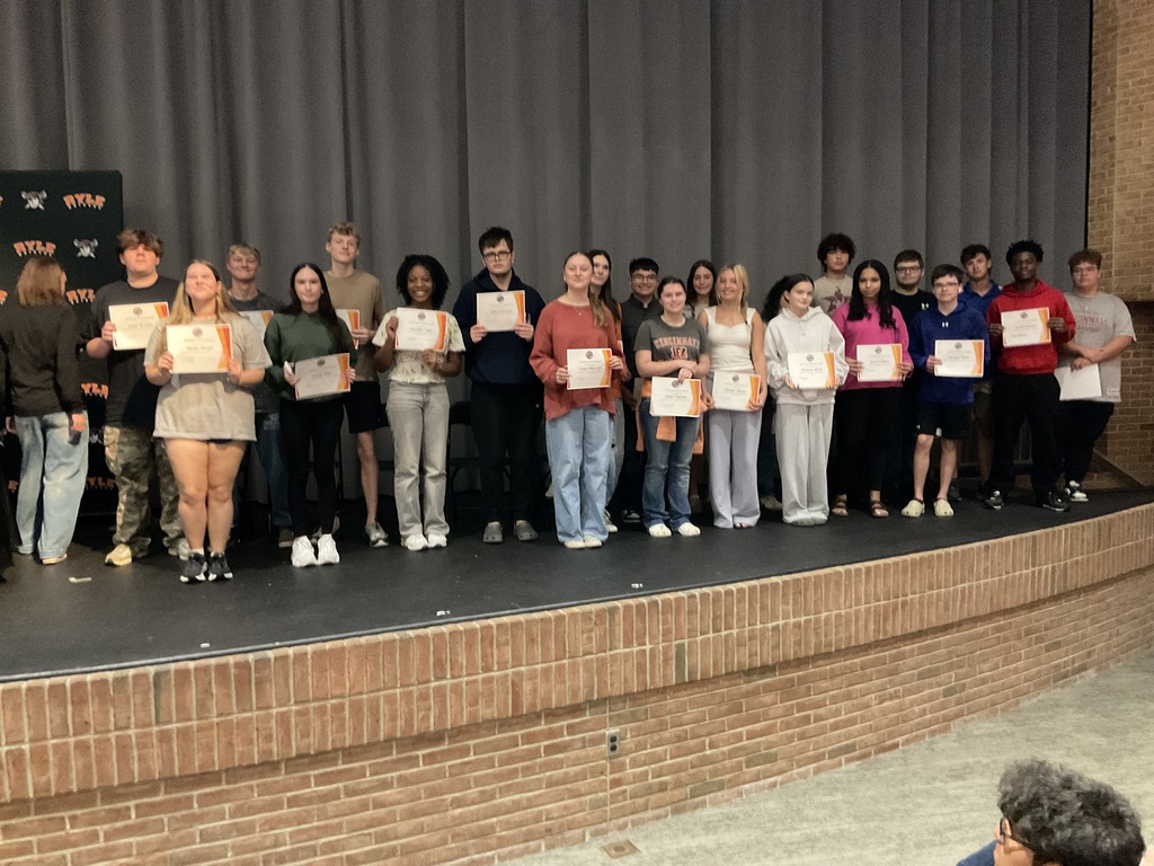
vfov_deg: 48.2
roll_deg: -0.4
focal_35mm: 29
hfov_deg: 61.7
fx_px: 967
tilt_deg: -3.4
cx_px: 577
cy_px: 433
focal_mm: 3
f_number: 1.8
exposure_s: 1/17
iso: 500
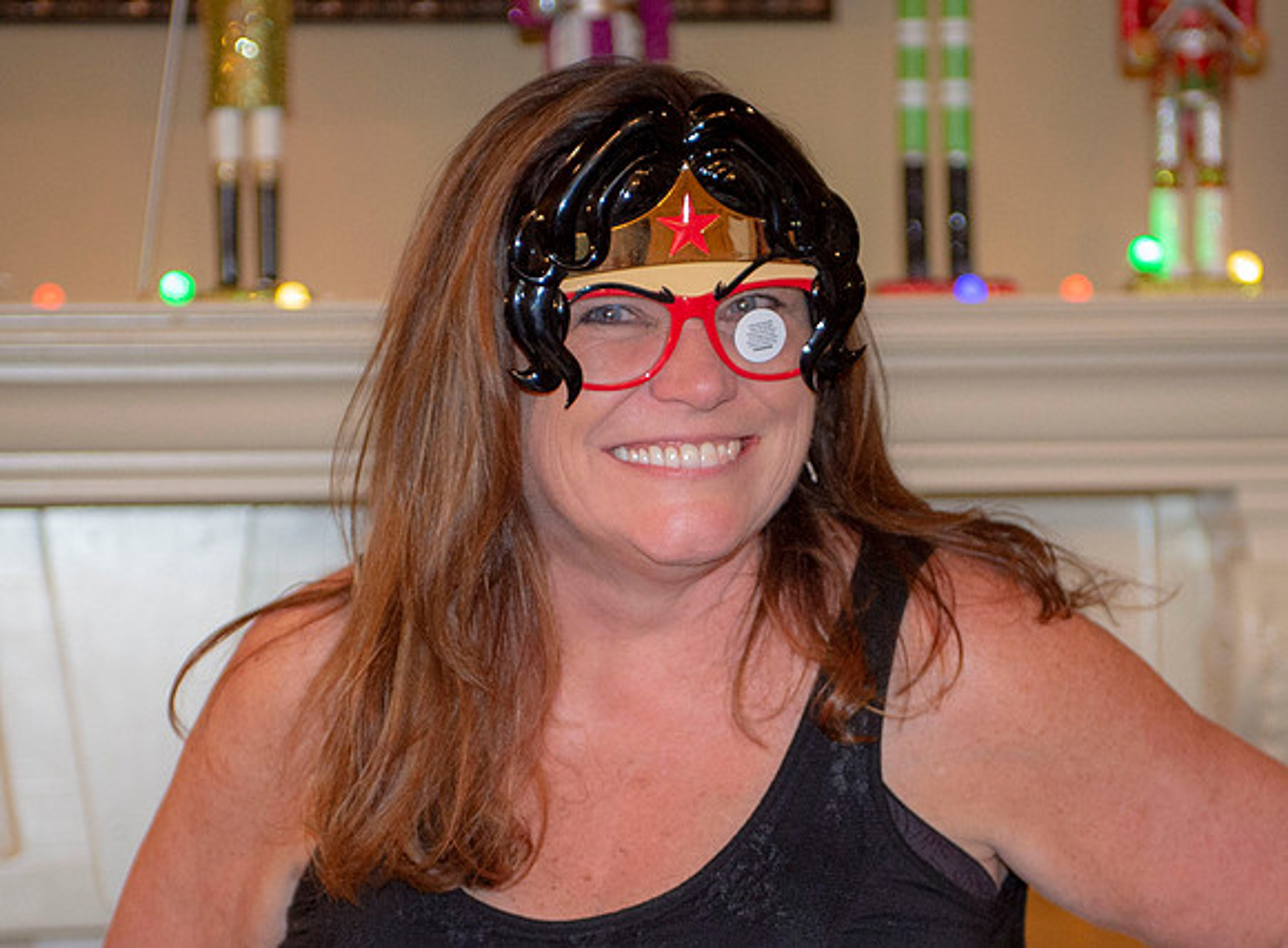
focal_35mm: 157
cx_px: 686
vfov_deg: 9.3
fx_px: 5818
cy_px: 759
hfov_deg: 12.6
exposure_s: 1/125
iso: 1600
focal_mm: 70
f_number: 2.8
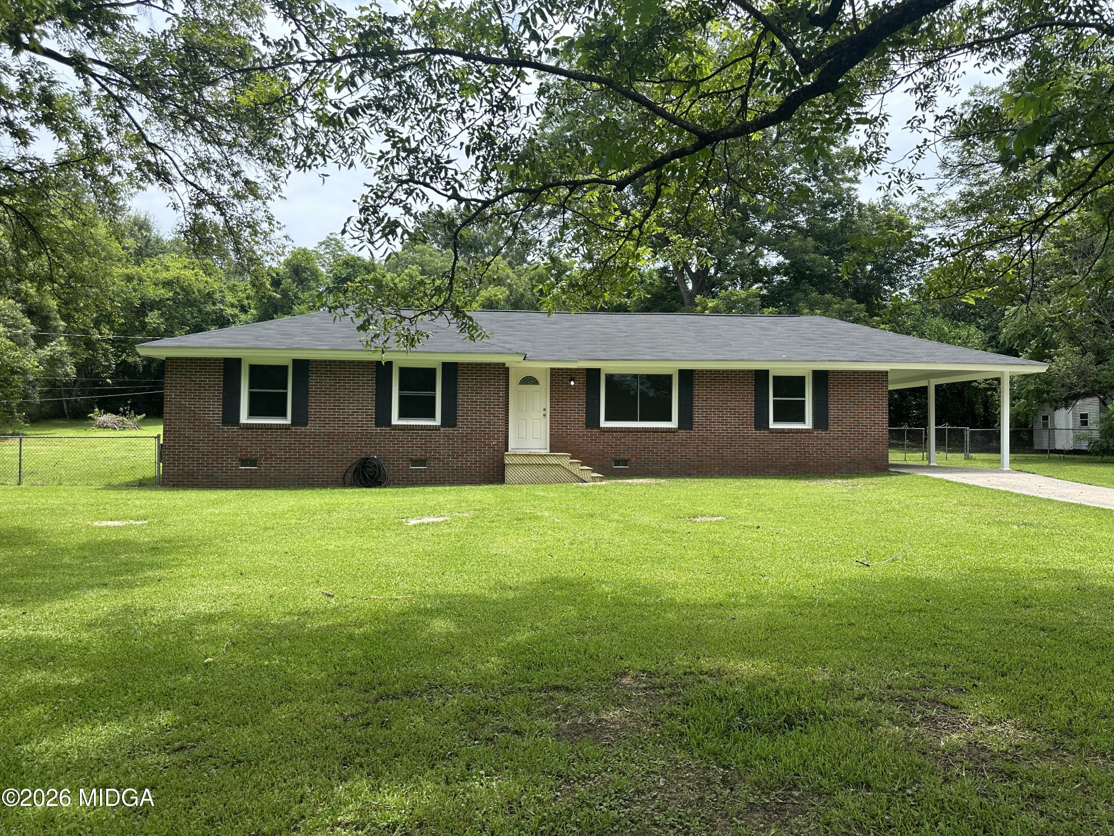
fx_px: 772
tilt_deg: +2.4
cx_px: 557
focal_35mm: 24
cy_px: 418
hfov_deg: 71.6
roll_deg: -0.4
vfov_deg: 56.8
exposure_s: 1/1988
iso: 80
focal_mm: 6.86
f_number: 1.78
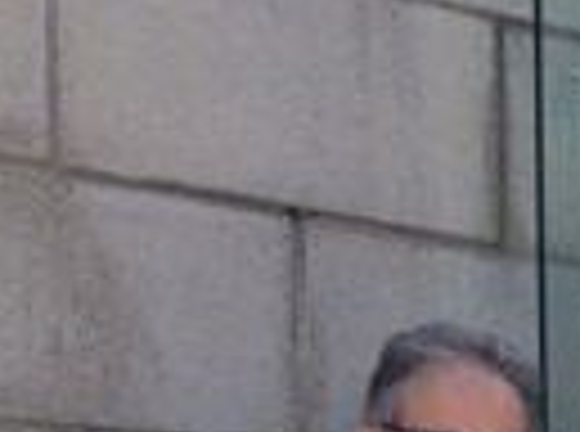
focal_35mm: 159
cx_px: 1254
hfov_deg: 11.0
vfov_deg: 8.6
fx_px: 2657
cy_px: 958
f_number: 2.4
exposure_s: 1/561
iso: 32
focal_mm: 3.3
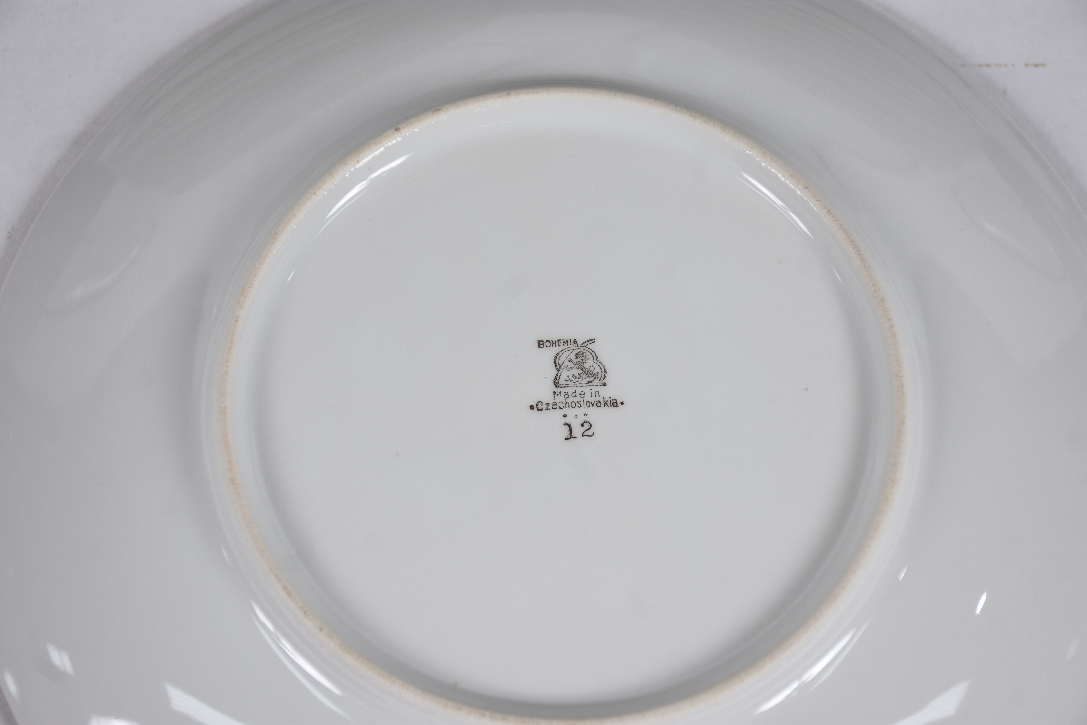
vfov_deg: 13.8
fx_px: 2989
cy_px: 362
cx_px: 544
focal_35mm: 99
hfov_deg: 20.6
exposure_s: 1/60
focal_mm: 66
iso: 125
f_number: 6.3
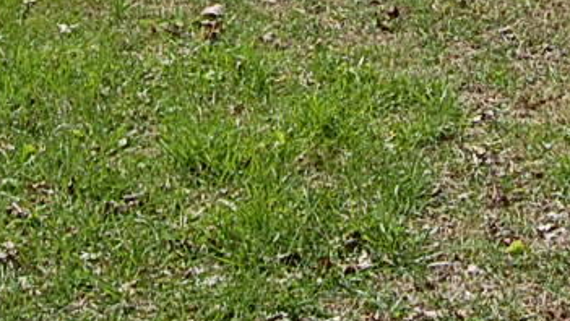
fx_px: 1830
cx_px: 266
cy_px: -441
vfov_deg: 9.1
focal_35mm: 121
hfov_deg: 17.7
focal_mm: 18
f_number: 9
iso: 200
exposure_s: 1/320
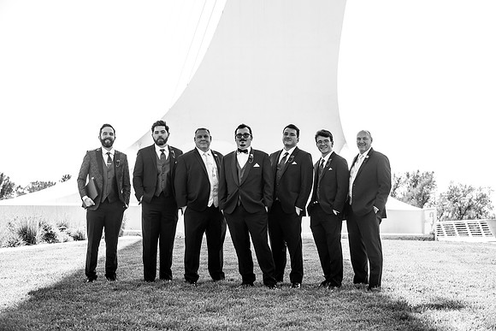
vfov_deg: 16.7
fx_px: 1130
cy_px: 166
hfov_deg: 24.8
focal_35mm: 82
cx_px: 248
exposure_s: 1/640
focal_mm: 82
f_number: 5.6
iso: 400
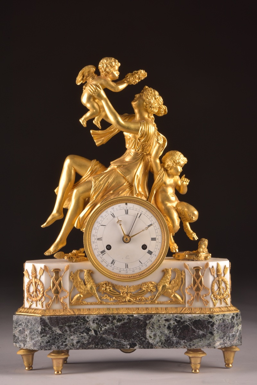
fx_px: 1337
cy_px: 192
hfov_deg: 11.0
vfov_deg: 16.4
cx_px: 128
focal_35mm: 125
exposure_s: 1/125
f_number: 25
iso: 400
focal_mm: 125
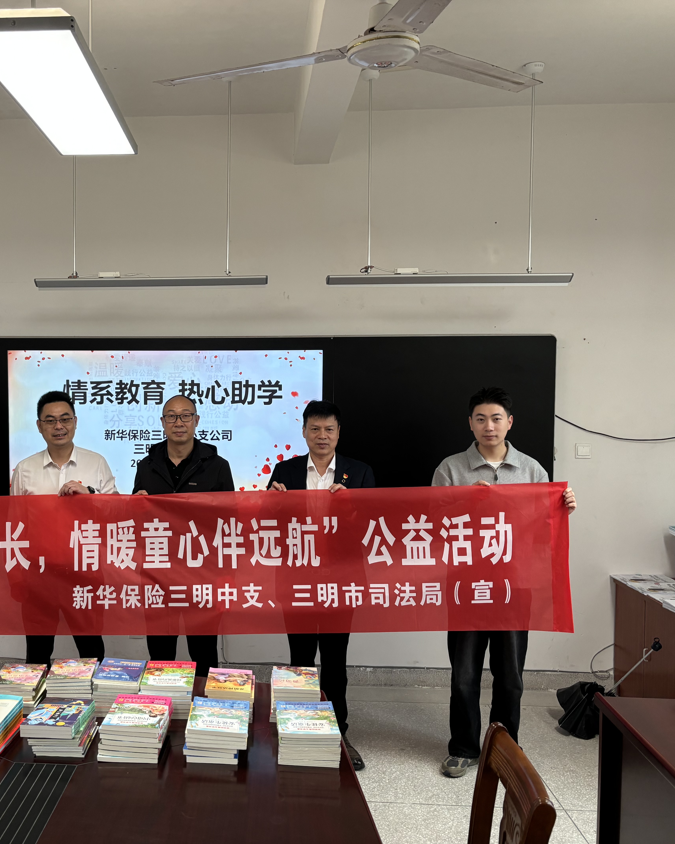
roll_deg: -0.1
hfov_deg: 42.4
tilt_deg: -2.7
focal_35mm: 34
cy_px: 423
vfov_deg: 52.8
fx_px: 849
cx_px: 197
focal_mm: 5.96
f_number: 1.6
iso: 125
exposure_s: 1/100
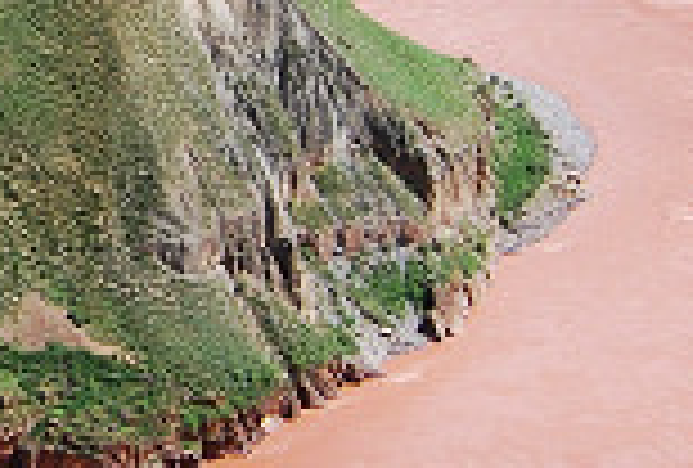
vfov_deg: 9.7
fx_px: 2706
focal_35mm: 140
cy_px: -124
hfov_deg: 13.6
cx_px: -392
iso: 200
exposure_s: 1/200
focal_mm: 18
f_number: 10
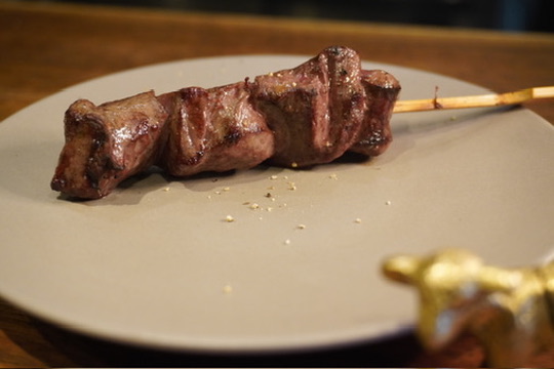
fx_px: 831
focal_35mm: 54
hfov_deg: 36.9
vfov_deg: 25.1
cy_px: 184
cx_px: 277
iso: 2000
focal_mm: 36
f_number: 5.6
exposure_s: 1/60
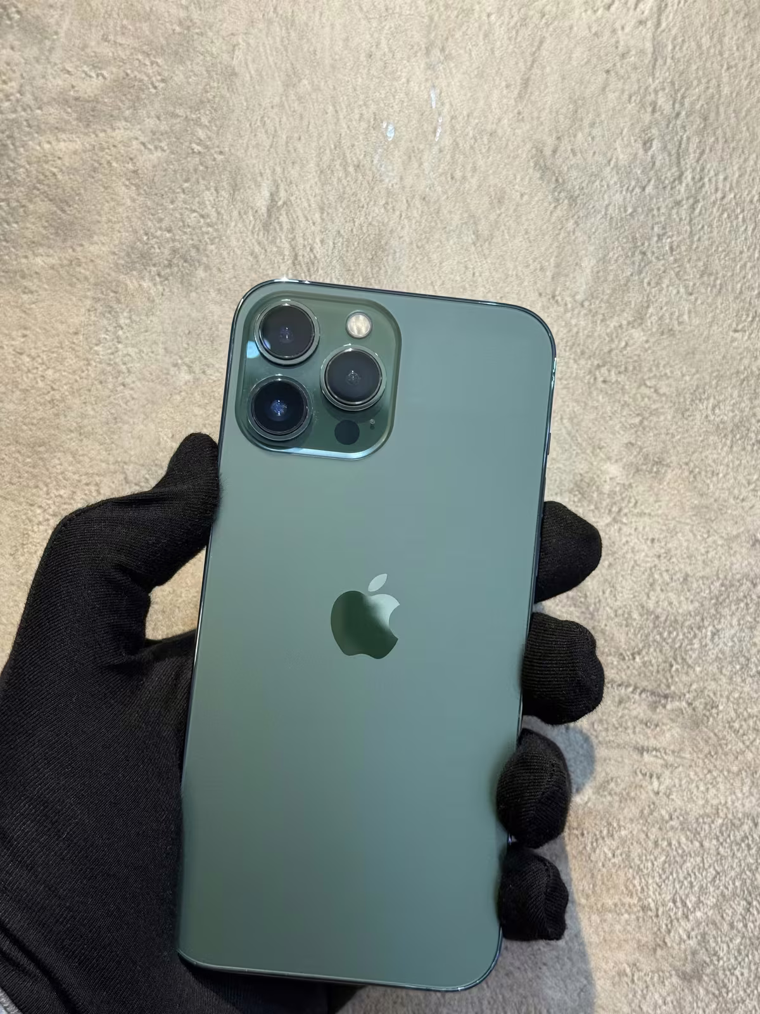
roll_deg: -16.1
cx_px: 380
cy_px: 507
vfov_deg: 39.7
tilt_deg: +9.7
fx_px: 1405
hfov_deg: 30.3
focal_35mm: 48
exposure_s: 1/50
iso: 80
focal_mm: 6.76
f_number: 1.78
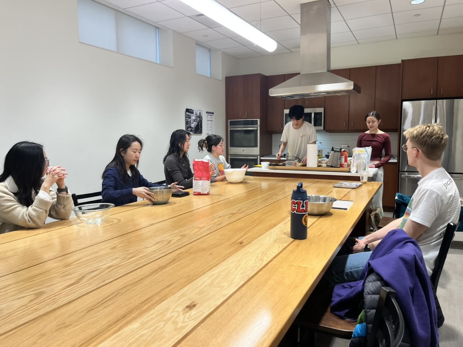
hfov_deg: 67.3
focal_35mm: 26
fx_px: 348
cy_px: 174
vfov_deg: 53.1
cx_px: 232
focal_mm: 5.1
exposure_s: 1/120
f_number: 1.6
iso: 125
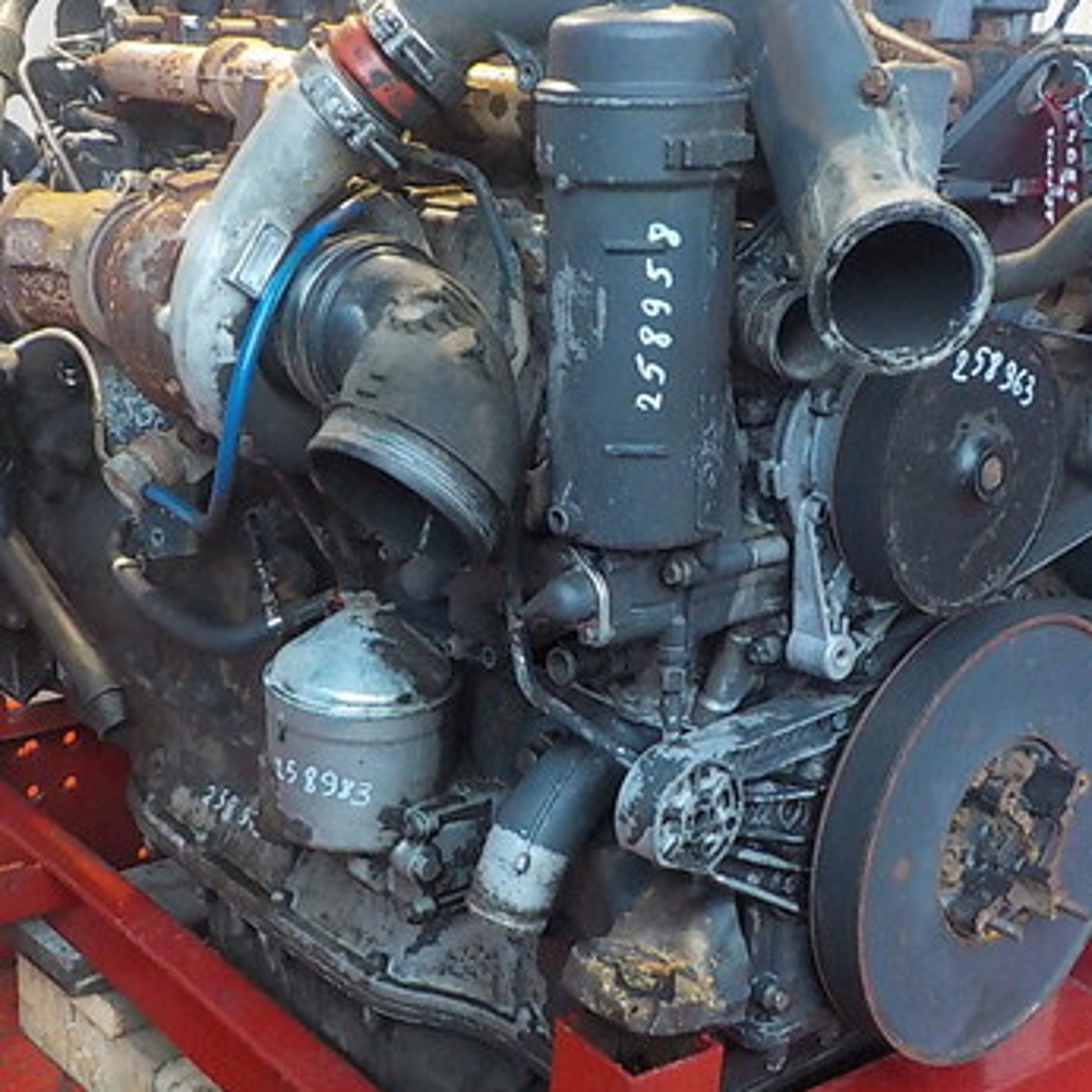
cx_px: 505
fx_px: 1749
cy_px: 470
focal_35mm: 49
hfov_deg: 34.7
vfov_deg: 34.6
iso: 400
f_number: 3.3
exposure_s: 1/20
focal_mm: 4.1
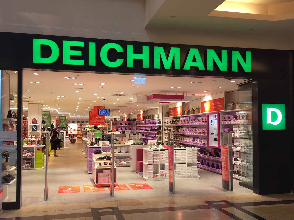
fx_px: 289
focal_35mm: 34
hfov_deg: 53.9
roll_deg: -0.3
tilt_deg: +1.8
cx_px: 138
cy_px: 118
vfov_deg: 41.8
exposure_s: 1/50
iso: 32
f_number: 2.2
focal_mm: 4.15
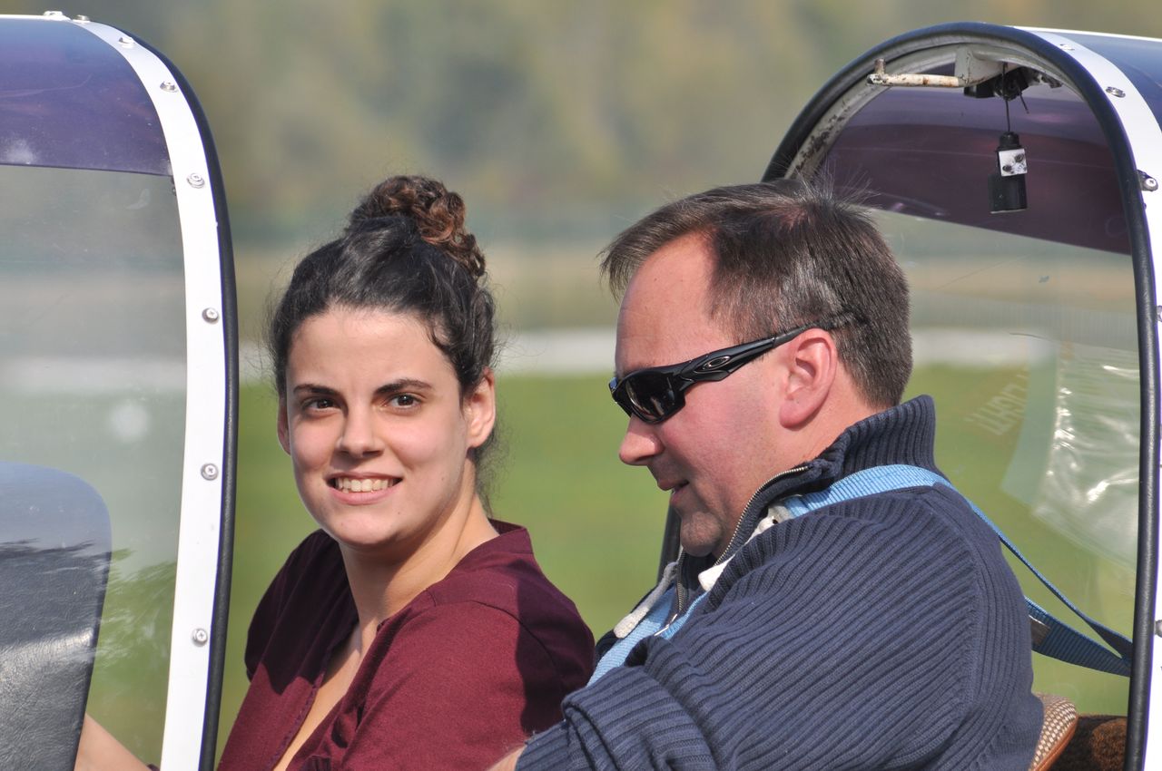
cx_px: 581
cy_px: 386
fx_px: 14506
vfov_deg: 3.0
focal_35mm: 450
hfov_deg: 4.6
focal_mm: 300
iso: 200
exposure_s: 1/500
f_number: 10
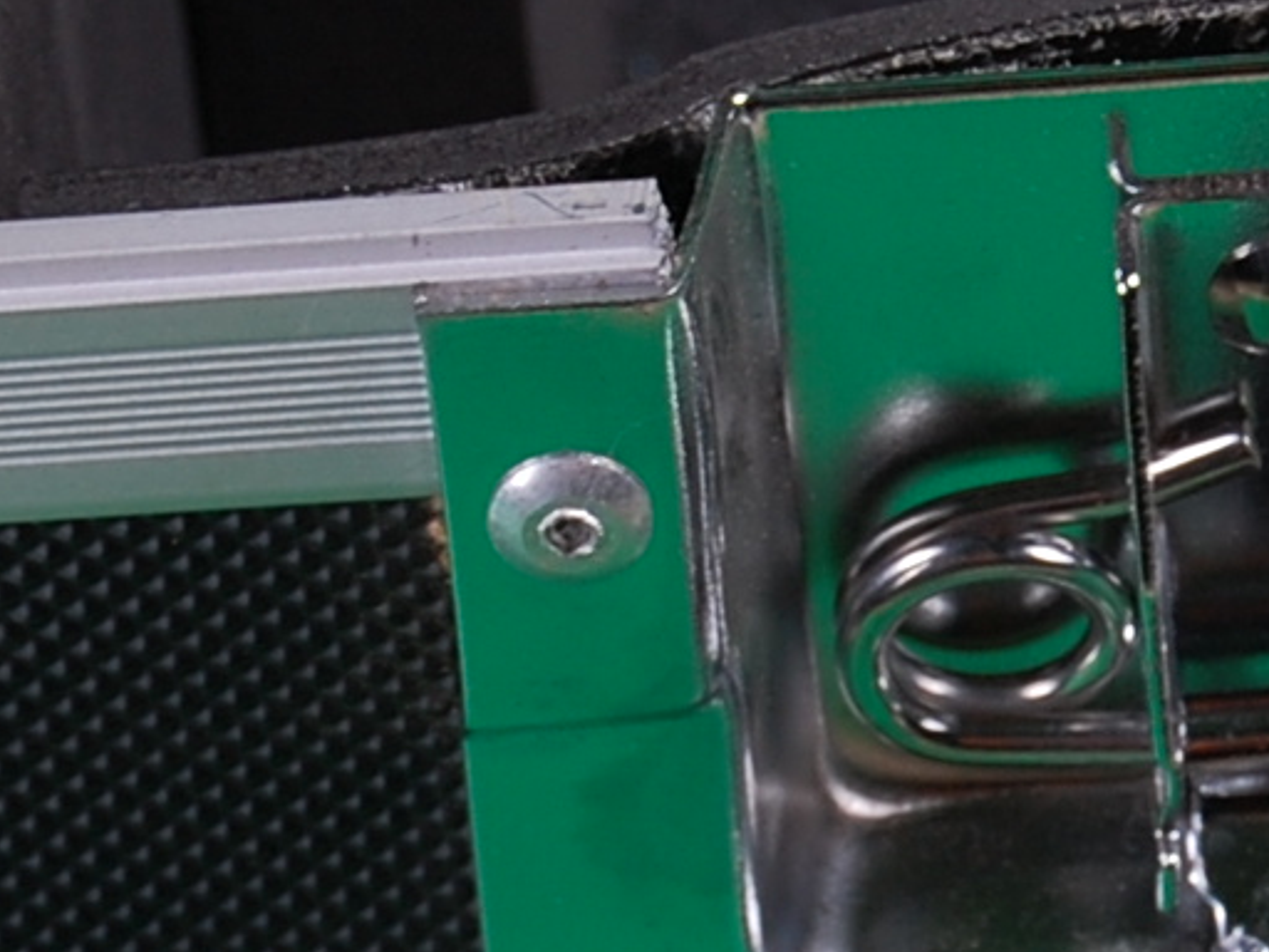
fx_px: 12798
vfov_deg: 4.3
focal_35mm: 349
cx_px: 1200
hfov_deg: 5.7
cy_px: 540
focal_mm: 55
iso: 200
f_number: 8
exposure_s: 1/125
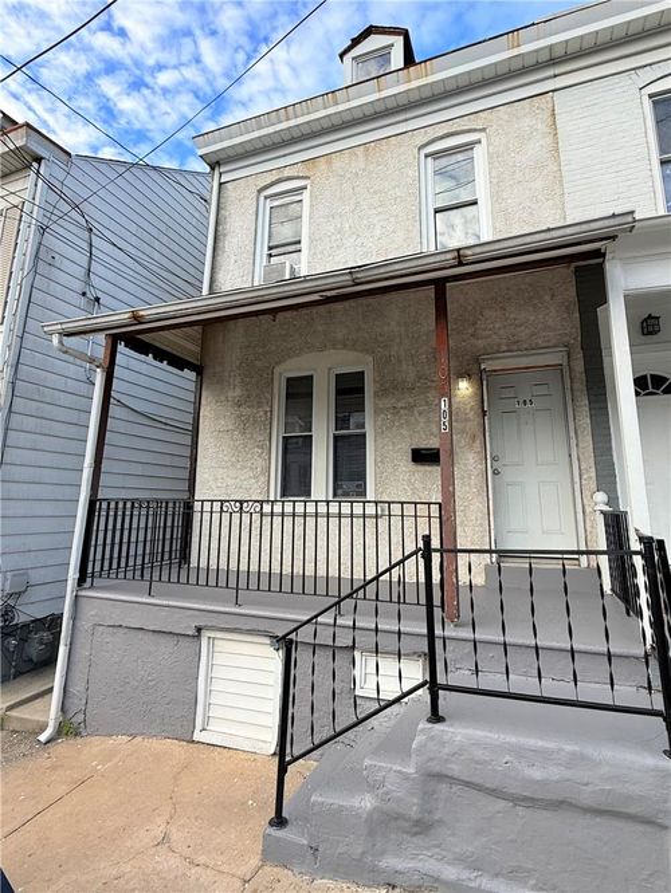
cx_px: 336
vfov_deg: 102.0
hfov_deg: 85.7
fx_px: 362
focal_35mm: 14
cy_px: 446
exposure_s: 1/333
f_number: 2.2
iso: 50
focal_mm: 2.22
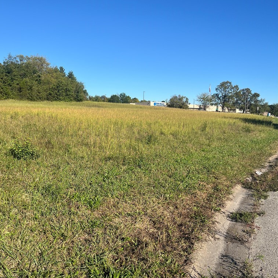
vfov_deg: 52.5
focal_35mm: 31
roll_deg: -1.1
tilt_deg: -4.3
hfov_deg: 52.5
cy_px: 138
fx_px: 282
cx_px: 138
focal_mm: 5.1
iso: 50
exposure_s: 1/3049
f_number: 1.6
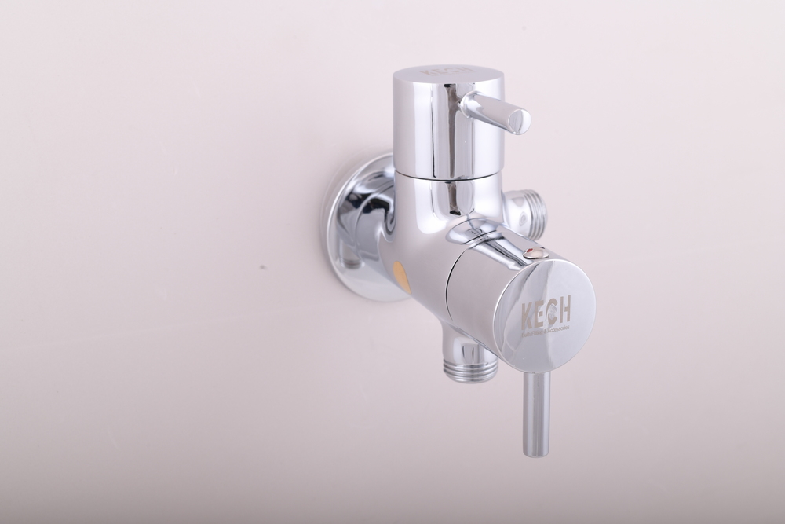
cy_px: 262
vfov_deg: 27.0
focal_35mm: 50
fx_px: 1090
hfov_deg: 39.6
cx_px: 392
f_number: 11
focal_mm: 50
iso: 320
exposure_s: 1/160
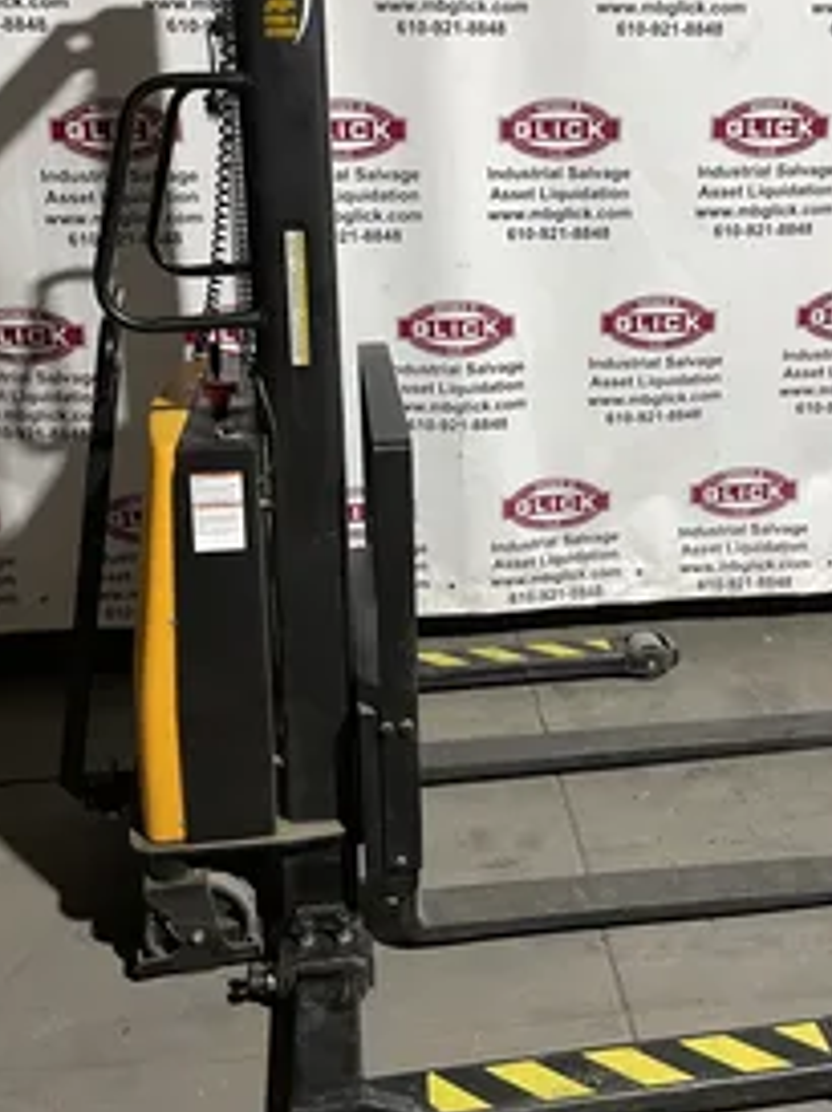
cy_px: 430
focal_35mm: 38
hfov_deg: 37.5
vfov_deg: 48.6
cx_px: 511
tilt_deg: -15.1
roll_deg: +0.7
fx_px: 1220
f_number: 1.6
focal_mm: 4.2
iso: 160
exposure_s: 1/60
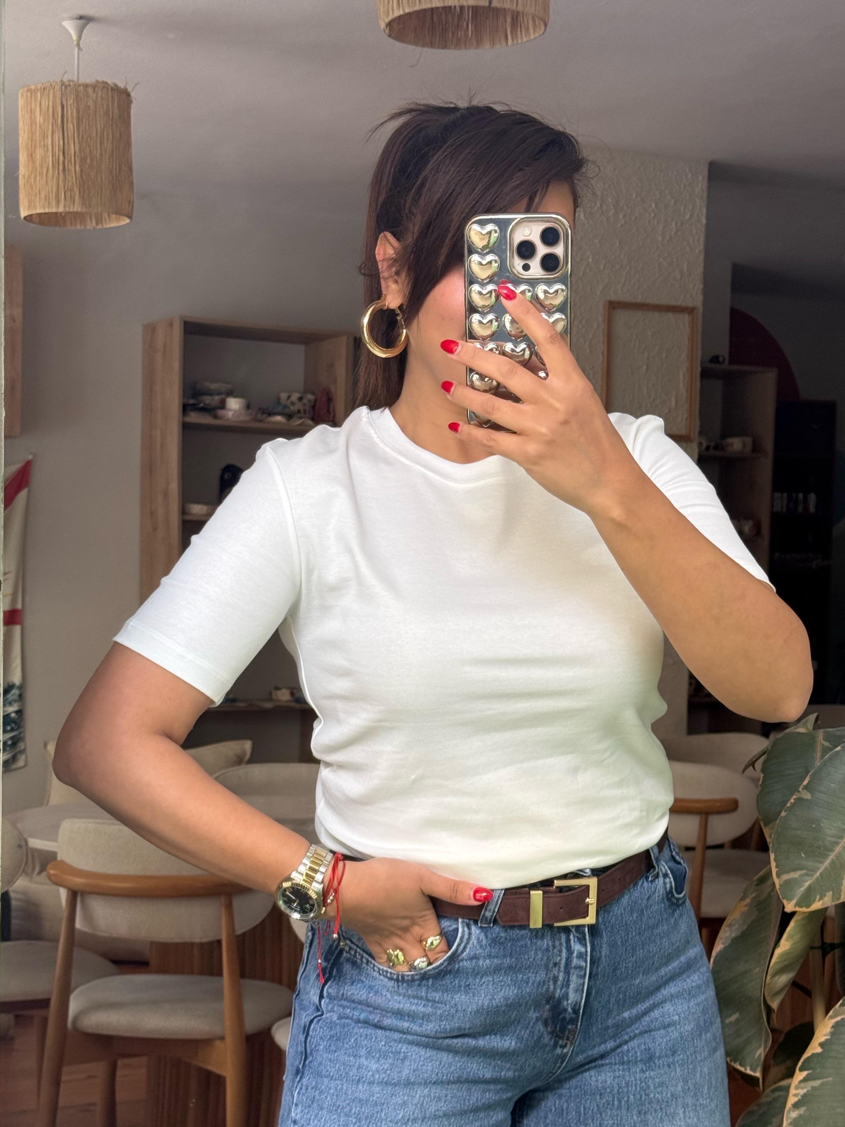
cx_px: 475
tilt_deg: -21.1
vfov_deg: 32.1
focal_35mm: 60
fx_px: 1953
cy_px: 695
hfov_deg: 24.4
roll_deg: -1.3
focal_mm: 6.76
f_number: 1.78
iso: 80
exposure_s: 1/134
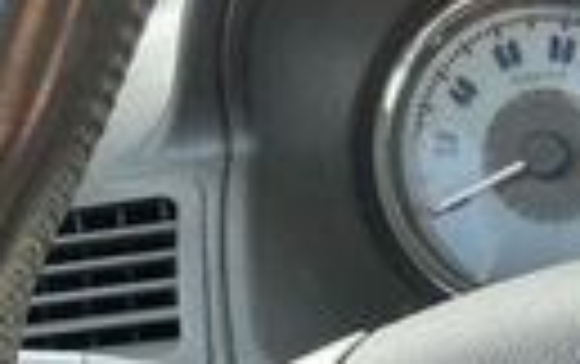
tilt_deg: -29.5
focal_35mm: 92
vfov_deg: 13.1
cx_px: 751
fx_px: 1456
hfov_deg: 20.6
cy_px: 620
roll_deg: +7.3
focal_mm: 3
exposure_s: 1/84
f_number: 1.8
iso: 64
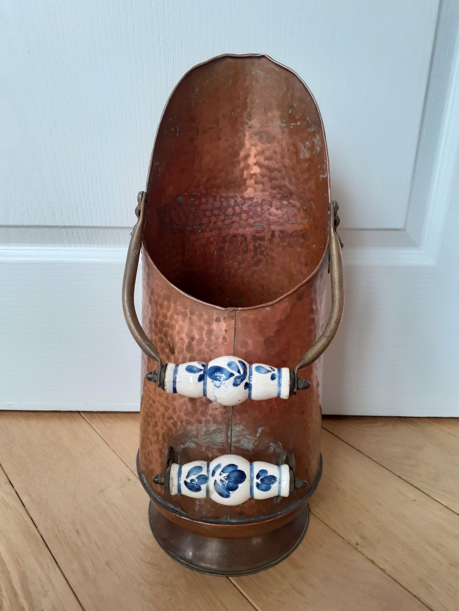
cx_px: 230
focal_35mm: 27
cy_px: 306
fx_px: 477
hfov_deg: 51.4
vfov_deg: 65.3
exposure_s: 1/50
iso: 100
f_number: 1.9
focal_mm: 3.6
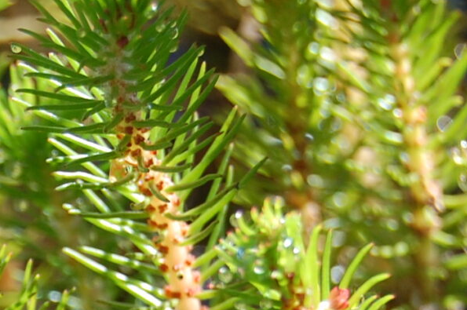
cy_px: 585
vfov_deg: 3.8
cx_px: -1
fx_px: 4601
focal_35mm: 355
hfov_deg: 5.8
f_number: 6.3
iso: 200
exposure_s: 1/160
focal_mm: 55
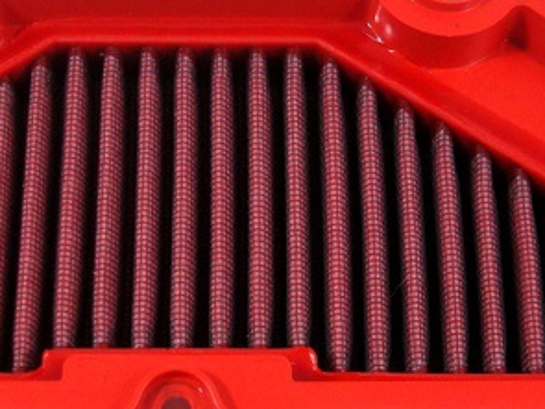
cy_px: 180
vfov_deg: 15.7
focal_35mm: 94
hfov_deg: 20.8
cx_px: 201
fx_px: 1479
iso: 121
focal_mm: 5.7
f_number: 2.8
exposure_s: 1/55.8
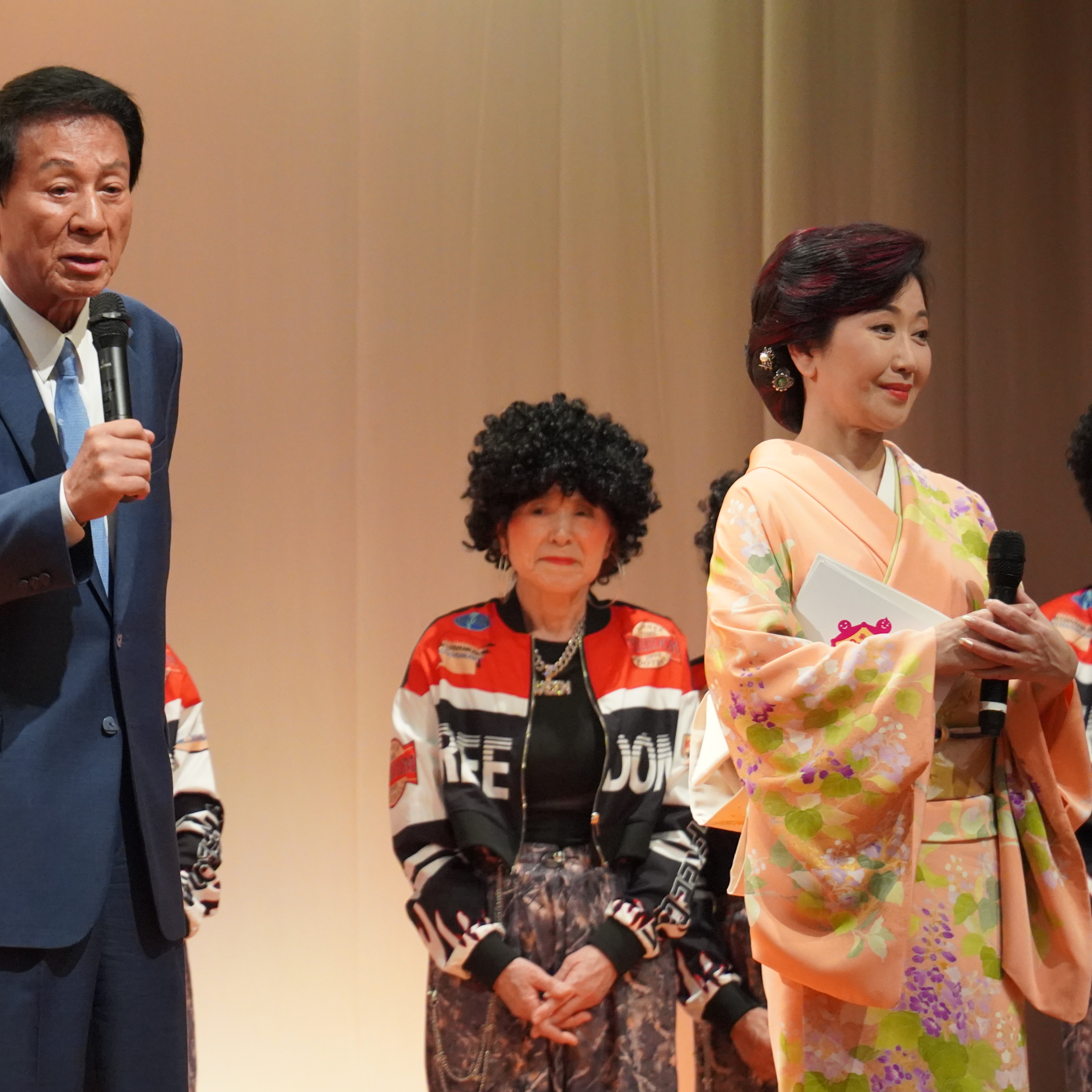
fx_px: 11385
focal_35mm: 319
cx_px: 134
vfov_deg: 5.5
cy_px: 474
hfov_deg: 5.5
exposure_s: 1/250
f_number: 5.6
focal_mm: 200
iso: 6400
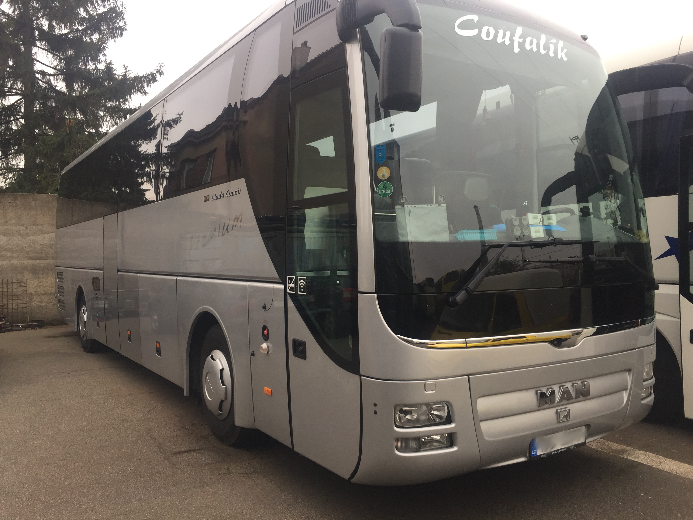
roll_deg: +0.8
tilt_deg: +0.6
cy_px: 260
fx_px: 581
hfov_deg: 61.7
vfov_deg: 48.2
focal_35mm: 29
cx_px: 346
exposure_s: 1/100
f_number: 2.2
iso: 50
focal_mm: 4.15
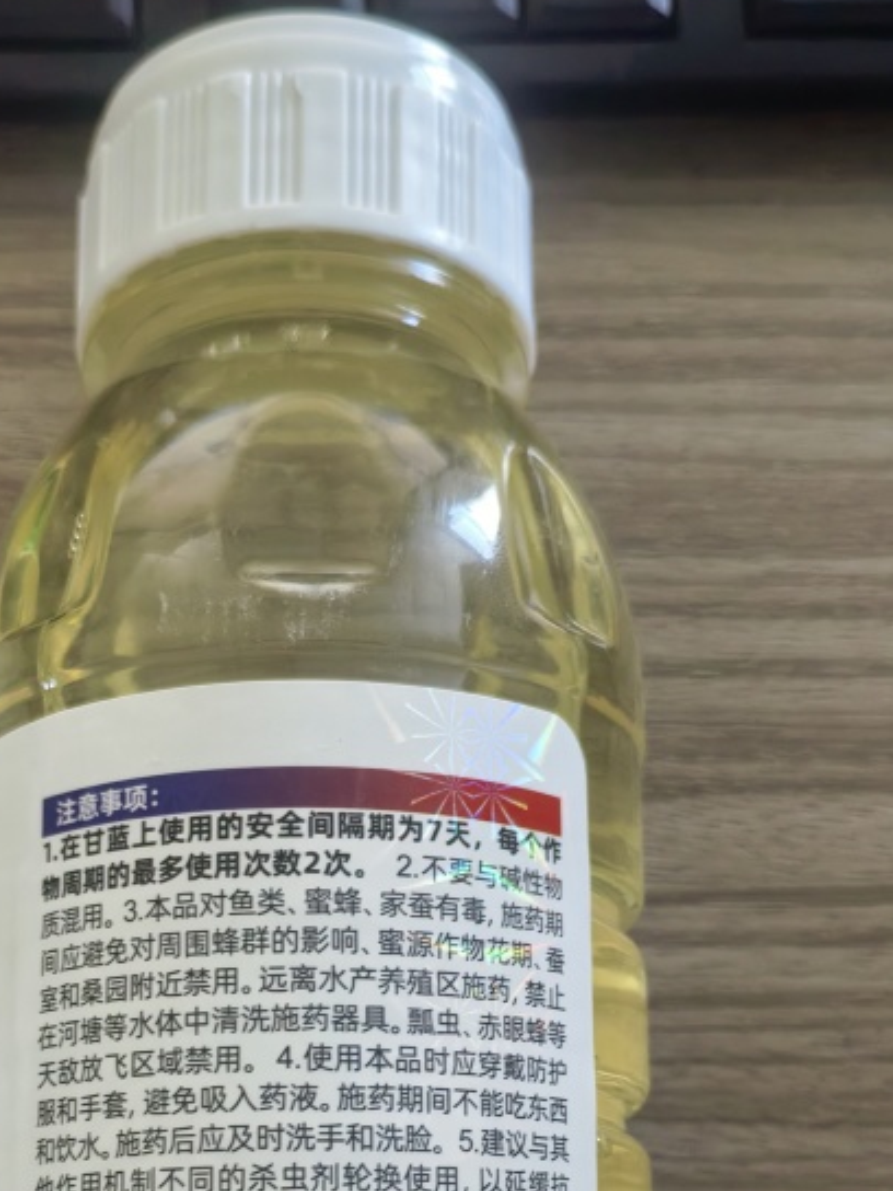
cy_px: 1065
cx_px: 352
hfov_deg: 27.5
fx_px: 1823
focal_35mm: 53
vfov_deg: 34.2
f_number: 1.9
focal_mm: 5.52
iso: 200
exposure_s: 1/33.2
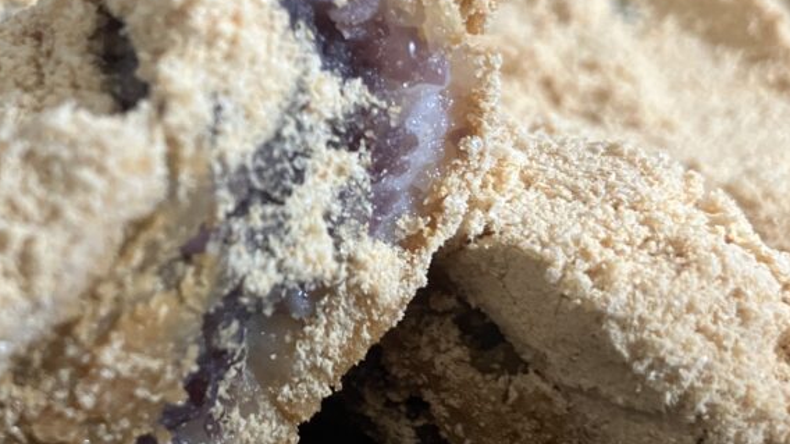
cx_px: 245
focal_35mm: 55
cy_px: 180
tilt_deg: -52.7
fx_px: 1152
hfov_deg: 37.3
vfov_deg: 21.8
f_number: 1.8
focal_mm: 3.99
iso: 320
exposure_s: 1/50
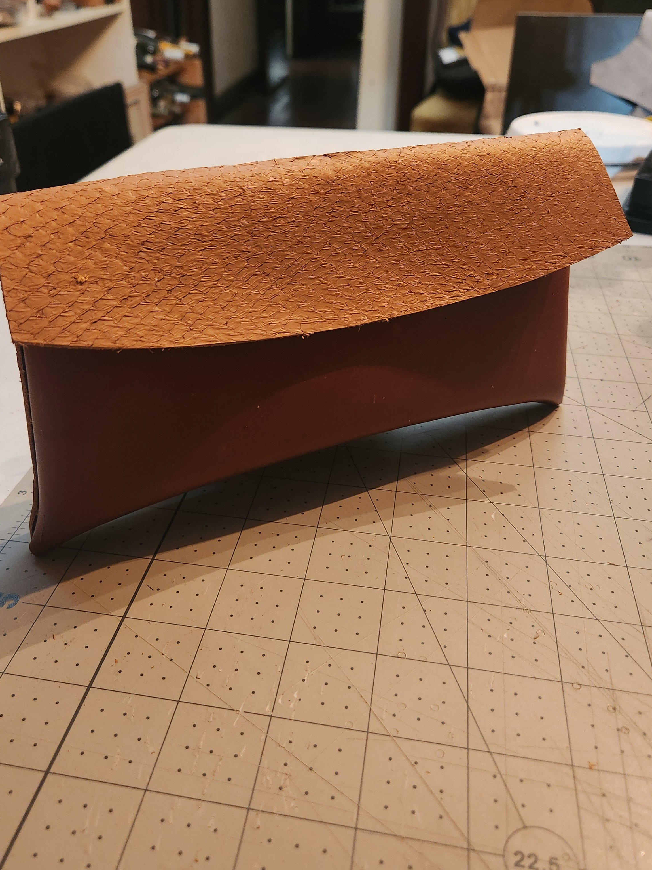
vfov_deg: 59.9
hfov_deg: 46.7
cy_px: 403
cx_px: 290
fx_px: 753
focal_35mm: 30
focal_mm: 5.4
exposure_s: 1/30
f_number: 1.8
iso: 640
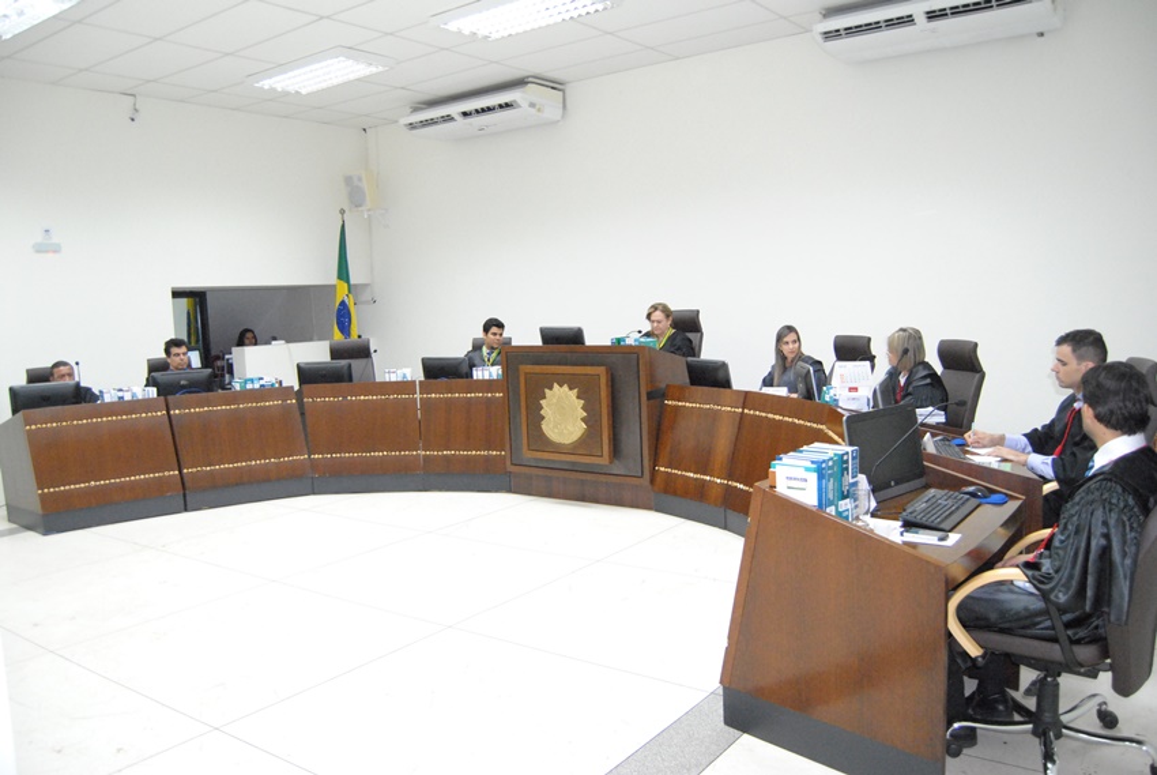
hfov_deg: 67.3
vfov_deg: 48.0
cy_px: 388
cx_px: 578
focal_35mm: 27
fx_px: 869
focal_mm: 18
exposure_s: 1/80
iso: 1600
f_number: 4
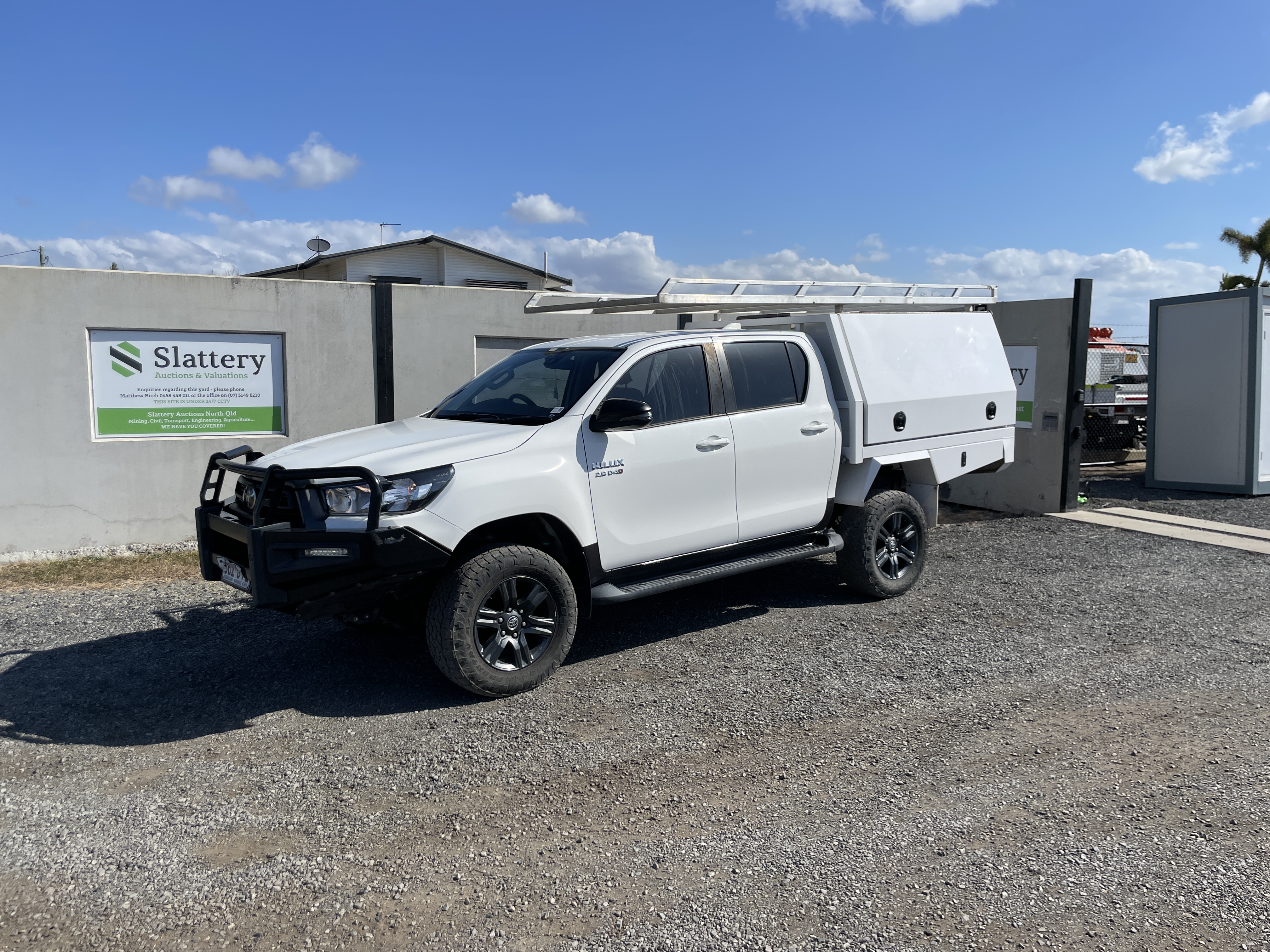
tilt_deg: -6.8
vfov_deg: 53.1
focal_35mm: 26
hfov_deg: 67.3
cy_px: 476
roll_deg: -0.7
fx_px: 954
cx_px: 635
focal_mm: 4.2
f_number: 1.6
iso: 32
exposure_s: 1/5814
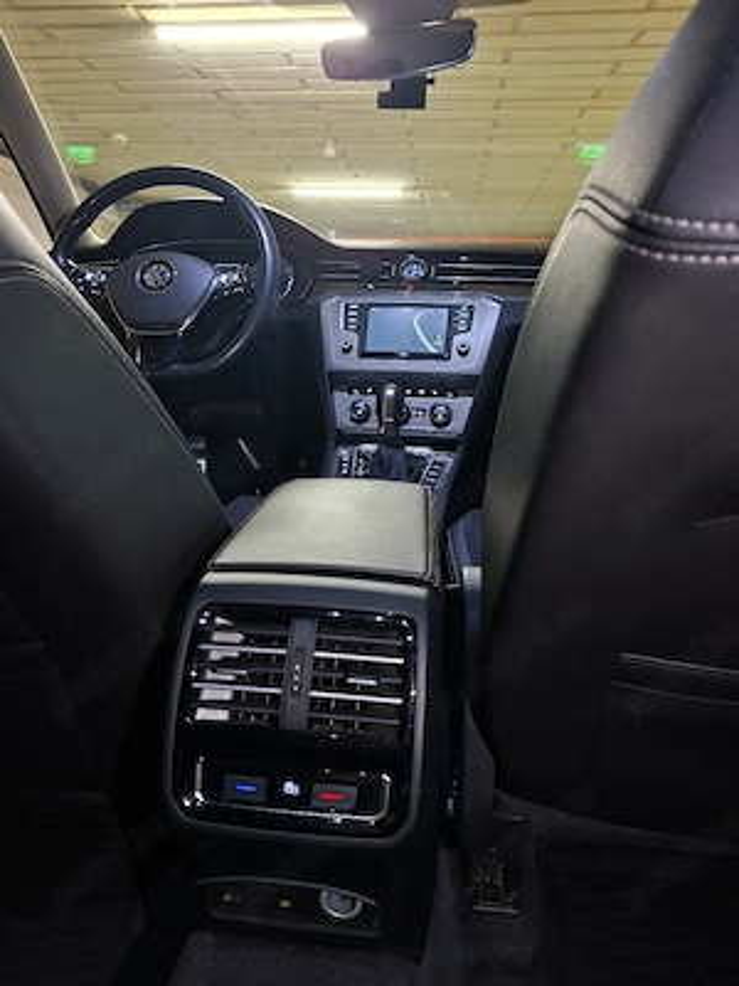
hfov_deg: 58.9
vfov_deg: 73.9
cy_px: 493
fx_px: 655
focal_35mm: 23
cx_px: 370
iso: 640
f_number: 1.8
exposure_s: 1/25
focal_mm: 5.54
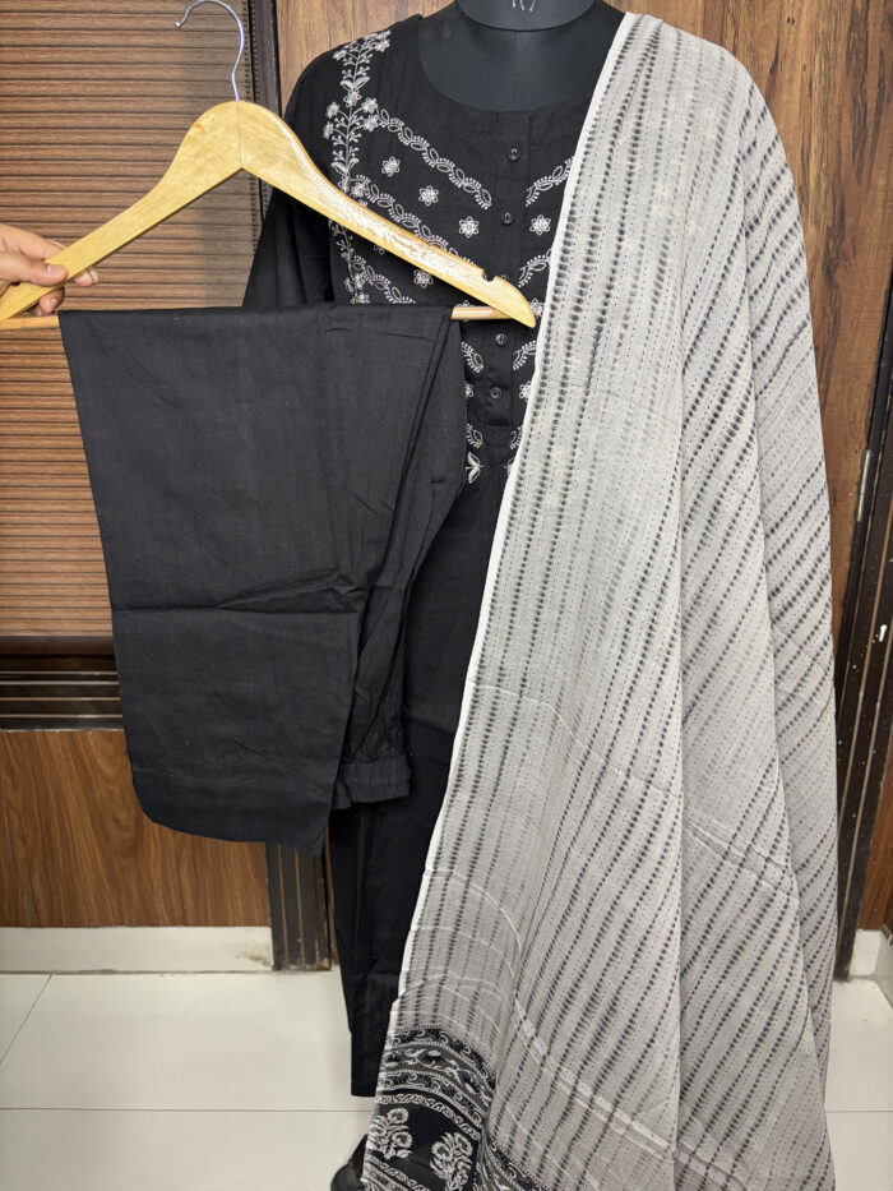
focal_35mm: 26
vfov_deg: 67.3
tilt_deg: -18.0
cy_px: 596
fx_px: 894
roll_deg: -0.6
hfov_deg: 53.1
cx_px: 446
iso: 160
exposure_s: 1/50
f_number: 1.6
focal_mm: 5.96
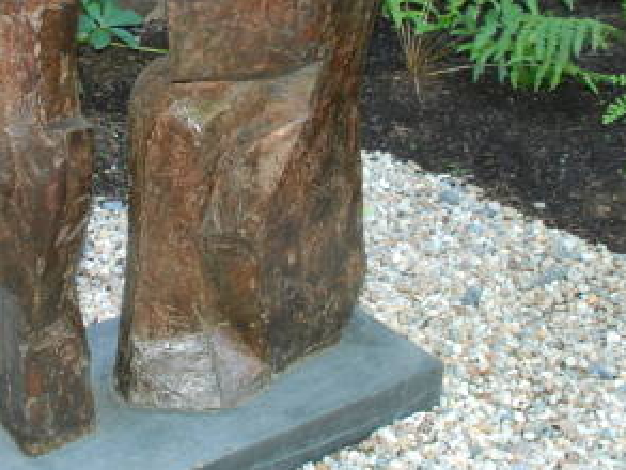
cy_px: 80
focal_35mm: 72
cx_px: 161
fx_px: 1303
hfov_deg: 26.7
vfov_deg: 20.2
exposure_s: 1/60
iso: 640
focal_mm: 22
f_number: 4.5
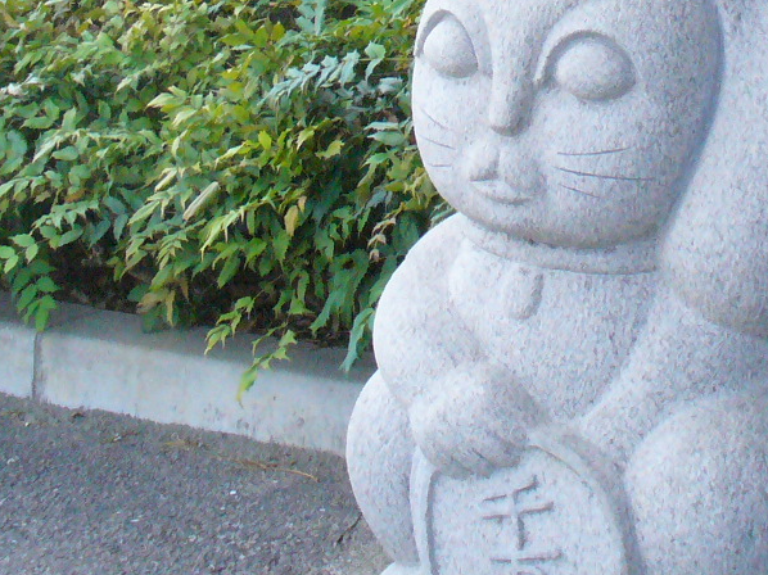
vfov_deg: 14.3
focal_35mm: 99
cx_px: 633
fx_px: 2196
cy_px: -173
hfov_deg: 19.6
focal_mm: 6.1
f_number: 2.8
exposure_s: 1/1300
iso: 400
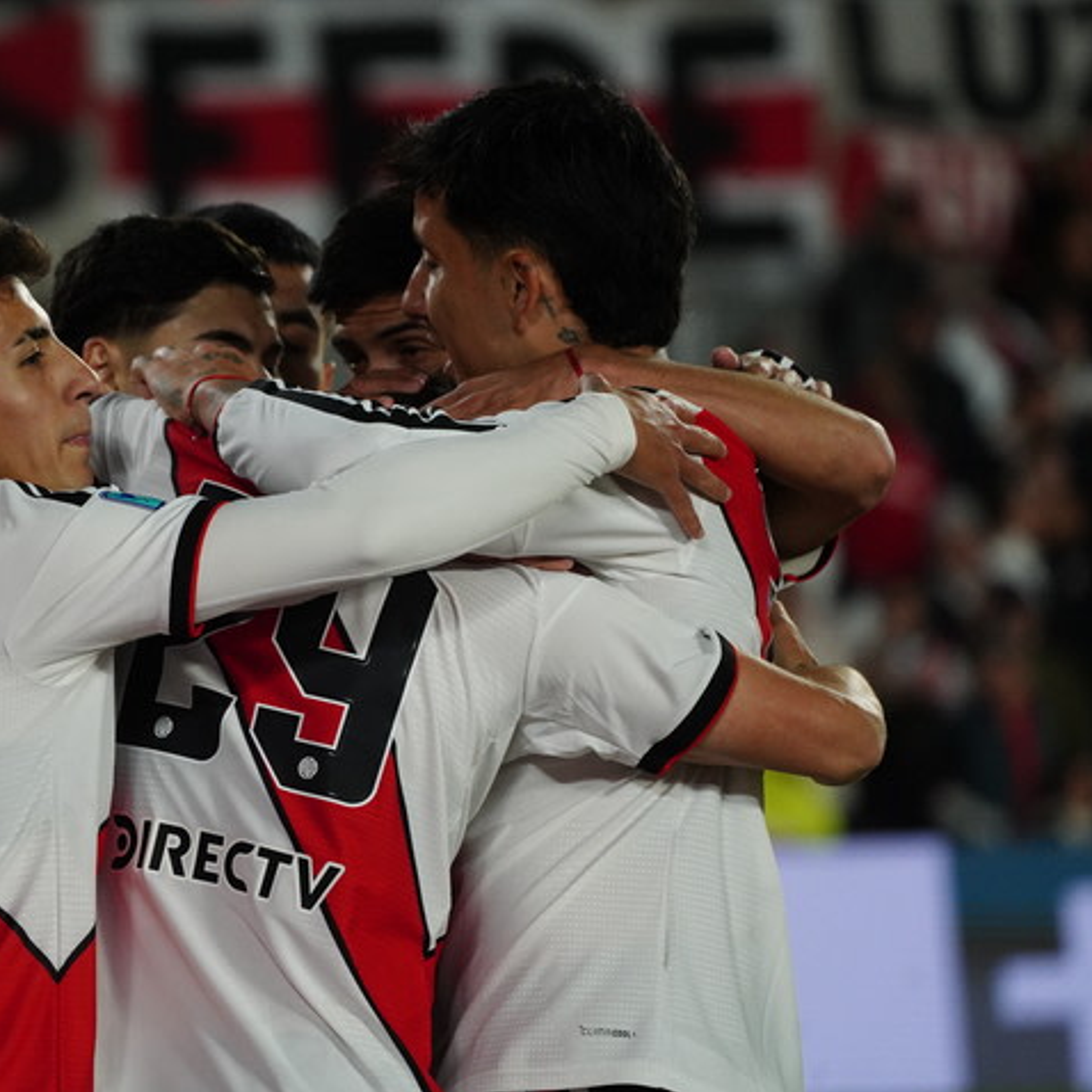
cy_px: 546
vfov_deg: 4.7
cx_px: 308
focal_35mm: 369
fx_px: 13170
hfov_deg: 4.7
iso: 3200
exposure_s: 1/1000
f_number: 5.6
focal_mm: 288
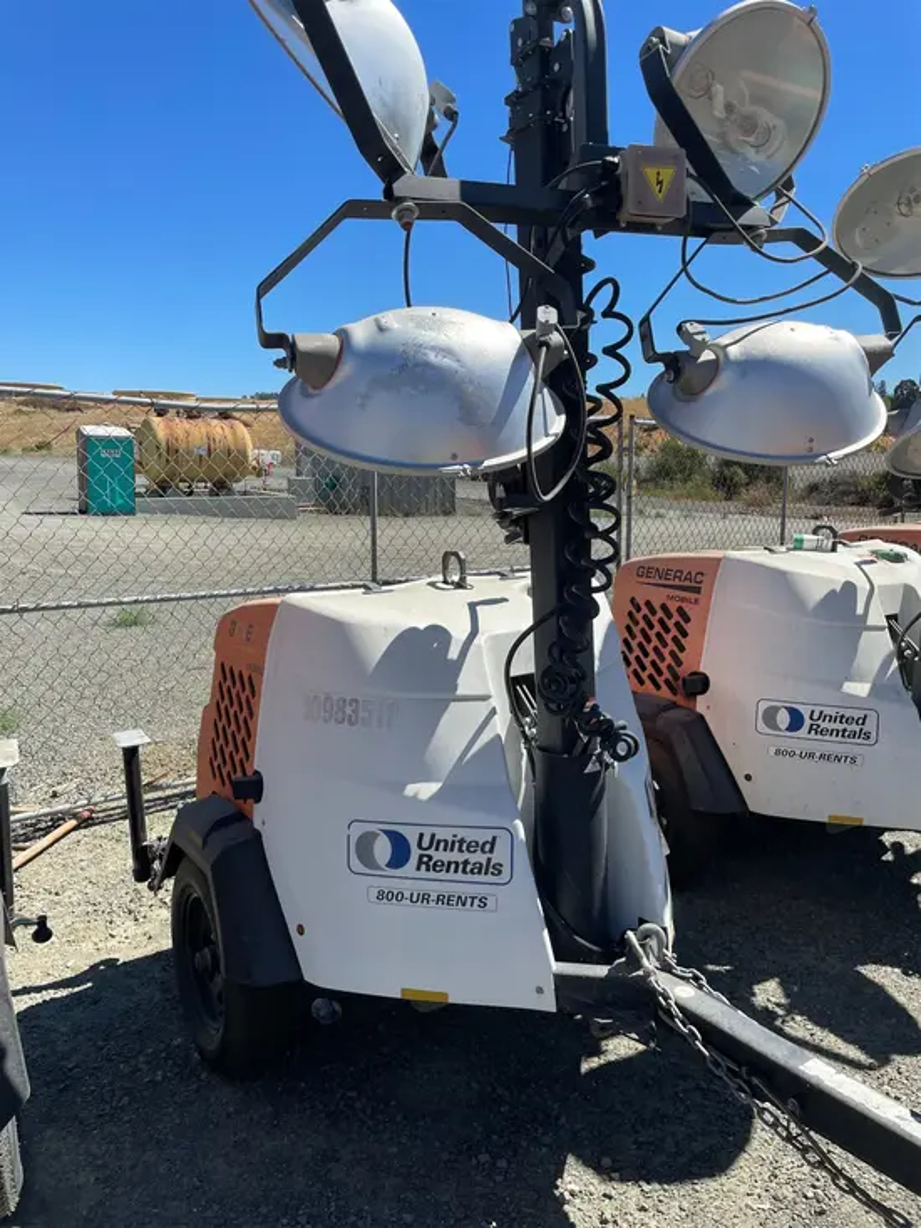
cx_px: 460
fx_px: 922
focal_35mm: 26
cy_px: 614
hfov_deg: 53.1
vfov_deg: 67.3
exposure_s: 1/3125
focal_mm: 4.2
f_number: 1.6
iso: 32
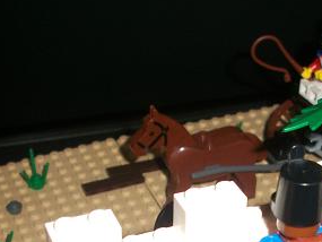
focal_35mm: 90
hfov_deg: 21.7
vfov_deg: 15.8
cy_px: 285
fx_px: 838
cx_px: 211
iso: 80
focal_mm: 6.3
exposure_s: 1/30
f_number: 3.1
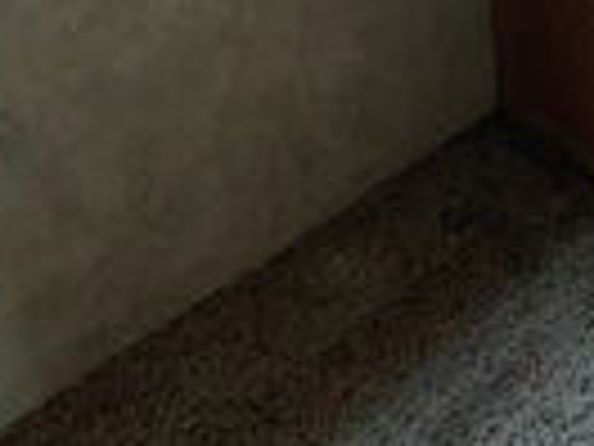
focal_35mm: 88
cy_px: -158
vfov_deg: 15.8
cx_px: 616
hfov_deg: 21.4
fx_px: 1510
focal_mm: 3
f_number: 1.8
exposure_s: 1/35
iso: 320
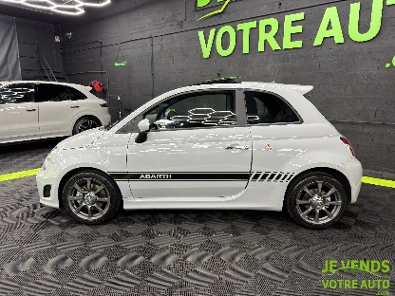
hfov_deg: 71.6
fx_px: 274
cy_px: 148
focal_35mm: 24
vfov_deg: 56.8
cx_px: 198
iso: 125
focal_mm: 6.76
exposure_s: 1/50
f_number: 1.78
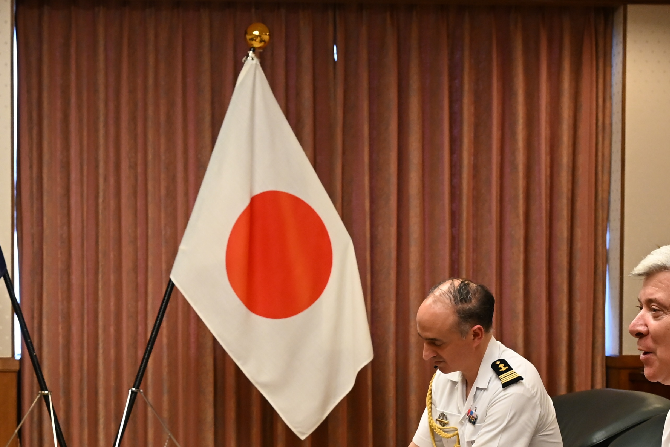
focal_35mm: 78
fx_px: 1452
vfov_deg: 17.2
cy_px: 413
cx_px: 138
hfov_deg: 25.6
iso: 1600
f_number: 4
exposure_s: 1/200
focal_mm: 33
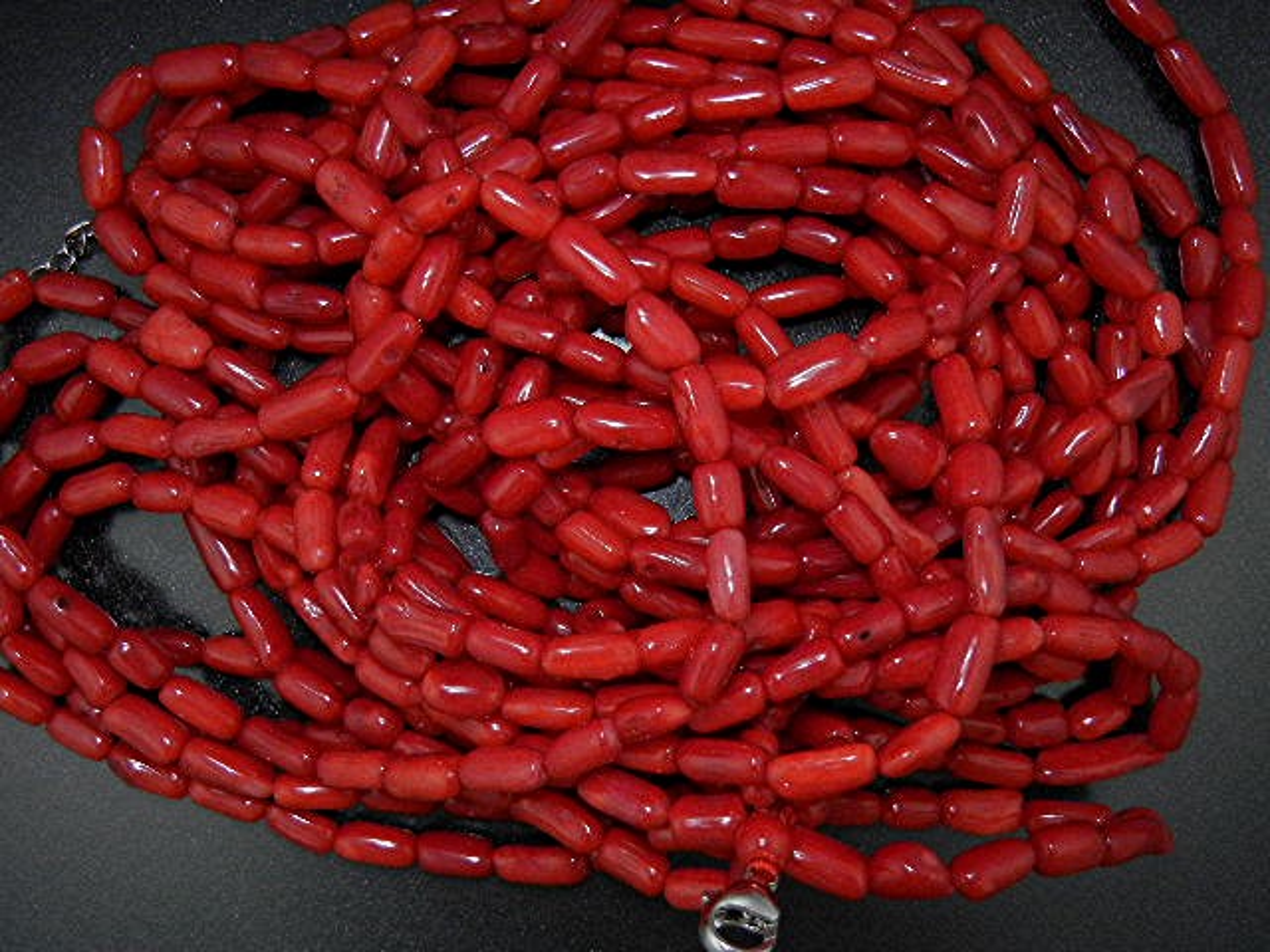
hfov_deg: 47.9
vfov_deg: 36.8
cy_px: 476
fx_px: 1431
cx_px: 635
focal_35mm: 39
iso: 800
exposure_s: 1/30
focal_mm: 7.1
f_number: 7.4
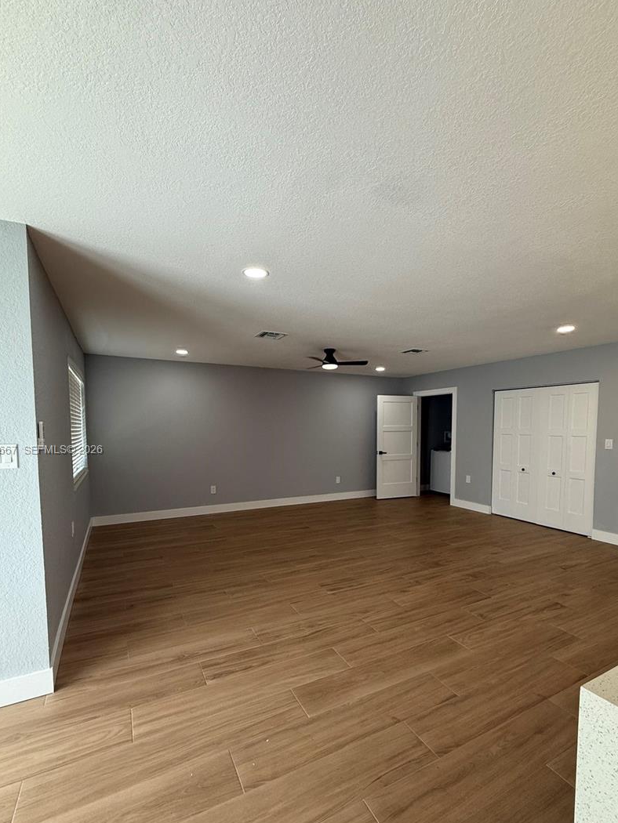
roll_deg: +0.0
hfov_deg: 78.1
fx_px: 381
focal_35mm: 16
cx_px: 311
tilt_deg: -4.0
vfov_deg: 94.2
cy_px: 451
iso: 125
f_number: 2.2
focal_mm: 2.22
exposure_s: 1/120
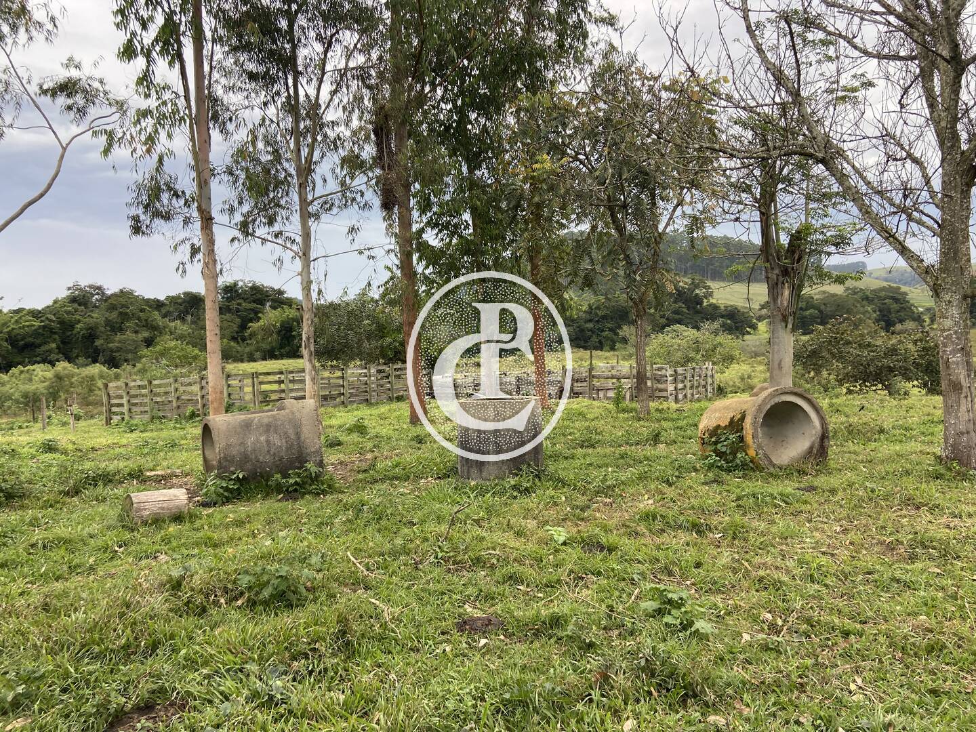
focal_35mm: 26
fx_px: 733
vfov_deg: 53.1
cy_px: 366
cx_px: 488
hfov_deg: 67.3
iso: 32
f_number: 1.8
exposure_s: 1/203
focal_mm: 4.25
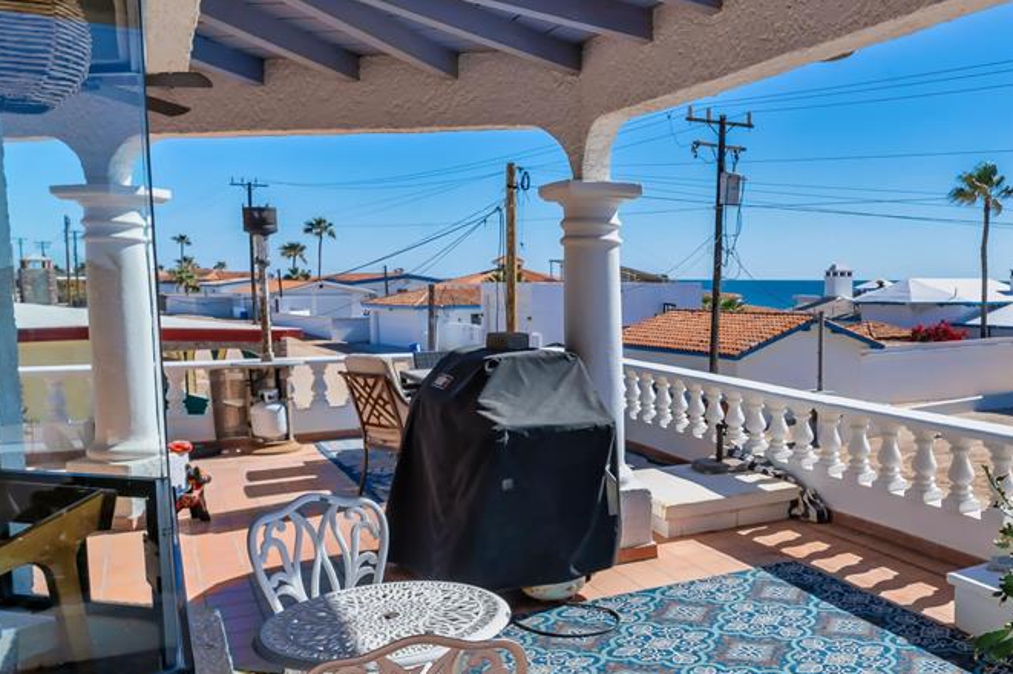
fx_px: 872
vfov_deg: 42.2
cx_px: 777
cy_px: 374
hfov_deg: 56.9
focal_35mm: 31
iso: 160
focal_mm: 20
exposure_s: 1/1250
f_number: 8
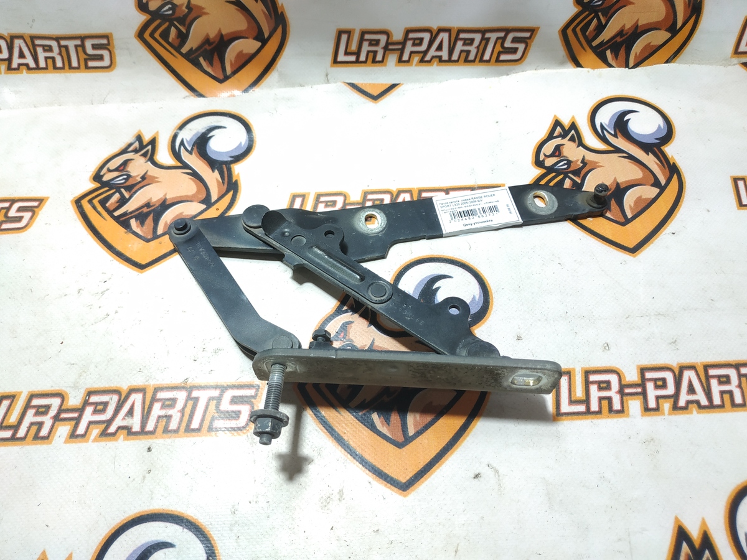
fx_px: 518
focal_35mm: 24
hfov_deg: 71.6
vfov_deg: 56.8
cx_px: 374
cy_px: 280
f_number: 1.9
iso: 125
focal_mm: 3.94
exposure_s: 1/50
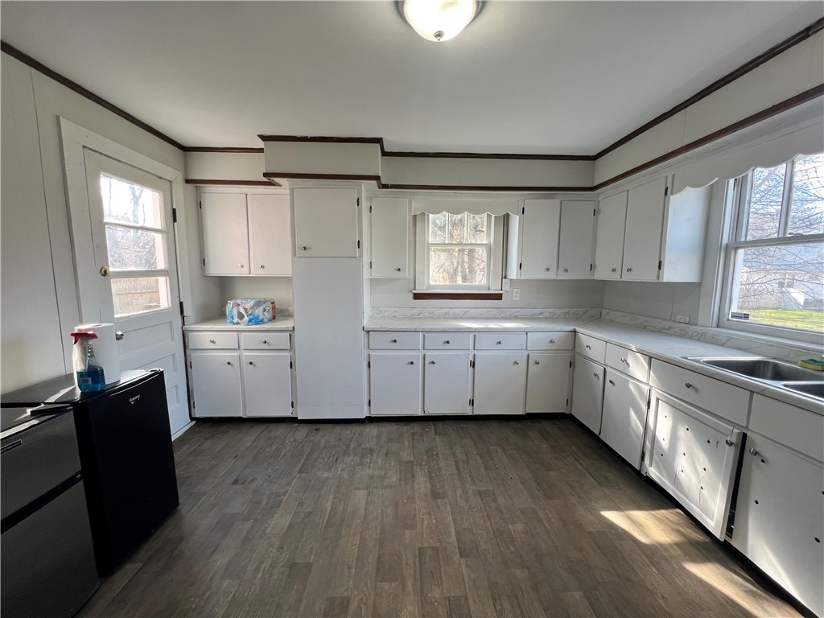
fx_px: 309
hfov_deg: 106.2
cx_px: 412
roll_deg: +0.1
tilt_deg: -7.8
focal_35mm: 13
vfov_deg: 89.9
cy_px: 309
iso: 64
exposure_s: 1/120
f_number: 1.8
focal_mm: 1.57
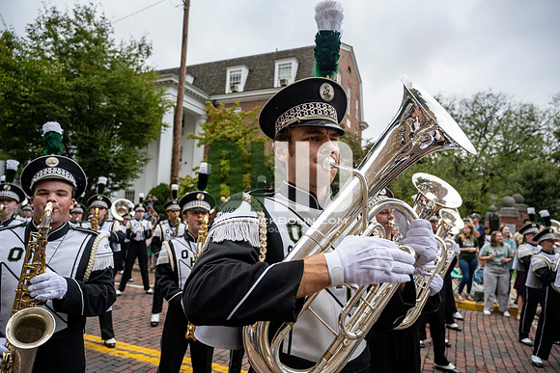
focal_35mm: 24
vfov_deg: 53.2
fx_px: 373
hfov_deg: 73.7
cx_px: 280
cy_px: 186
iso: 640
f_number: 4
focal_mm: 24
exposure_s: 1/1600
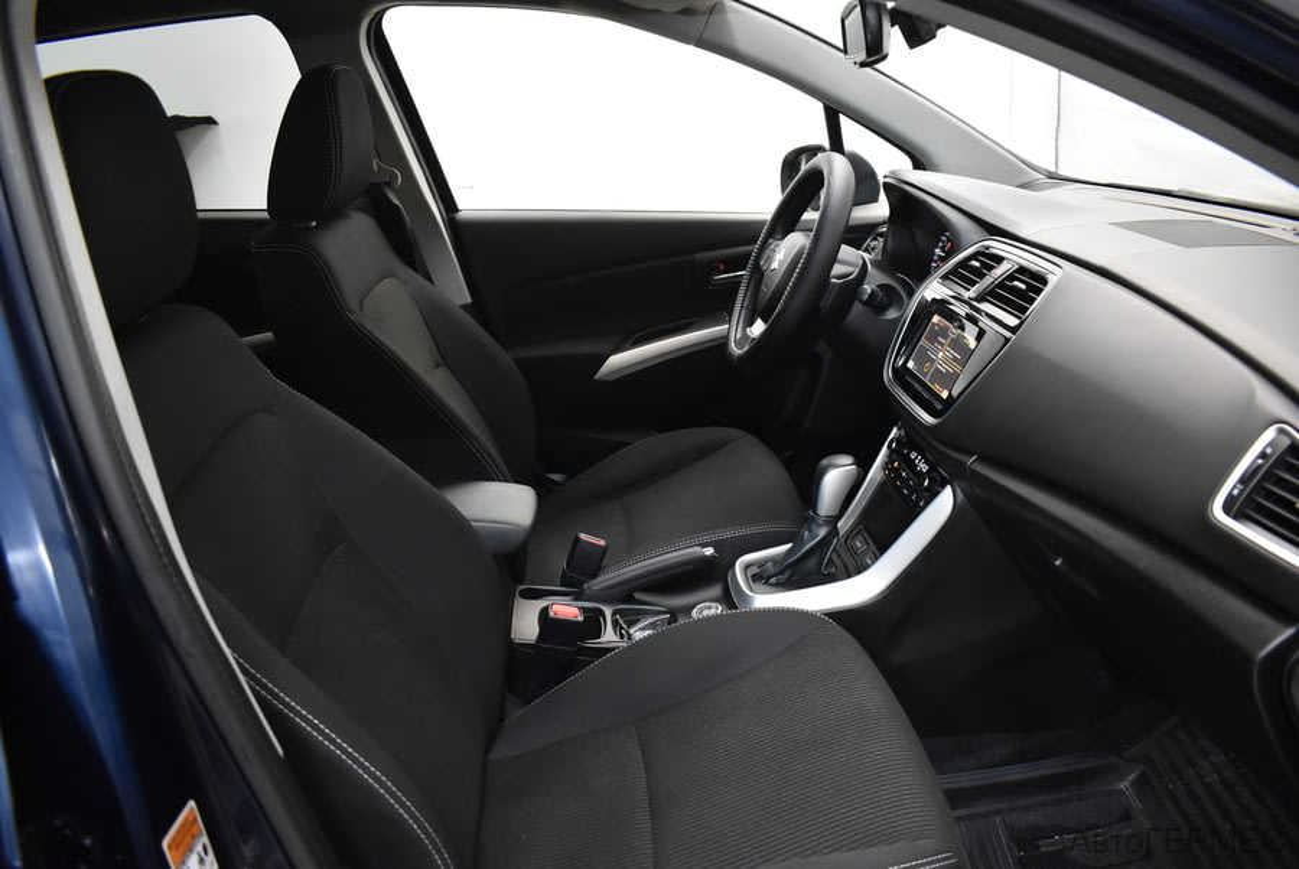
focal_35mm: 27
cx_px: 650
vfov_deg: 48.0
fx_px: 975
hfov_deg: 67.3
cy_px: 434
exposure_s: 1/30
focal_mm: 18
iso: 2000
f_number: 3.5
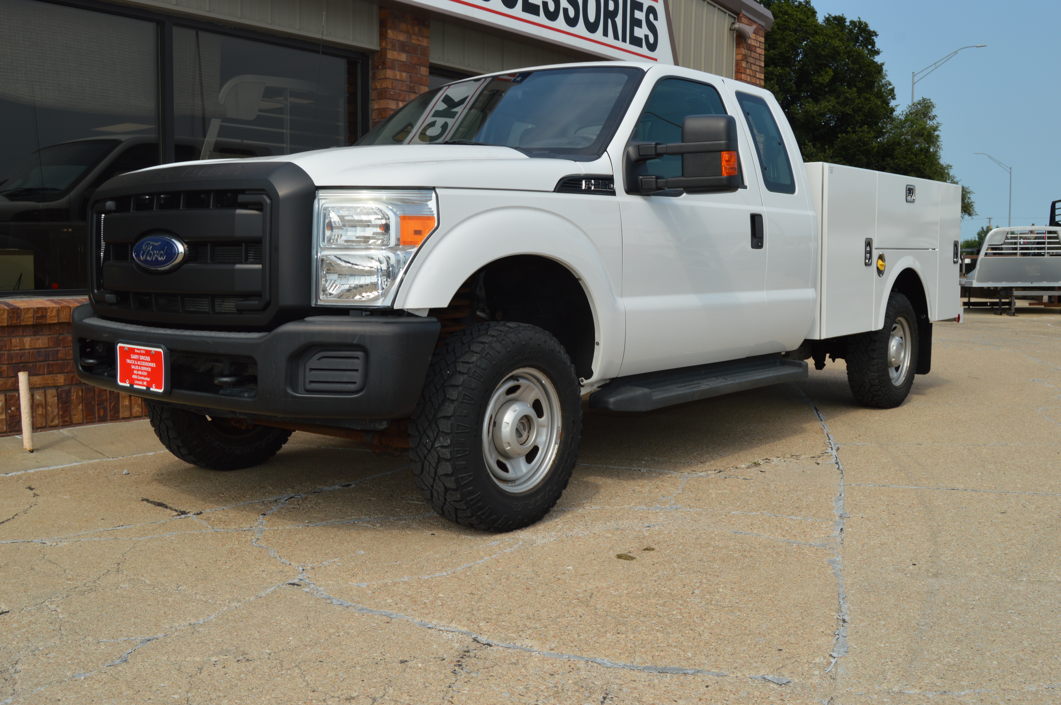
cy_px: 352
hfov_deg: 55.1
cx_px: 530
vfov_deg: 38.3
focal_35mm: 34
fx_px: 1016
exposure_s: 1/200
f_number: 10
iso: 100
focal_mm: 23
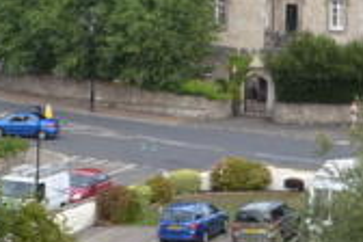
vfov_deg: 9.5
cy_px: -120
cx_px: -118
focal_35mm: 140
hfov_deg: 14.0
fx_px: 1412
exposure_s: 1/125
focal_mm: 24
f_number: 5.6
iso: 100
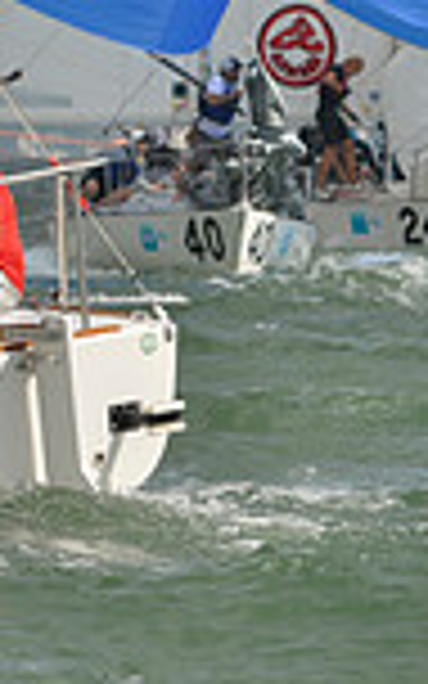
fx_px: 18831
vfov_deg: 2.1
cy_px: 43
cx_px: -856
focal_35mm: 1009
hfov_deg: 1.3
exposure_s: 1/1000
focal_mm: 260
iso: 280
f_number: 9
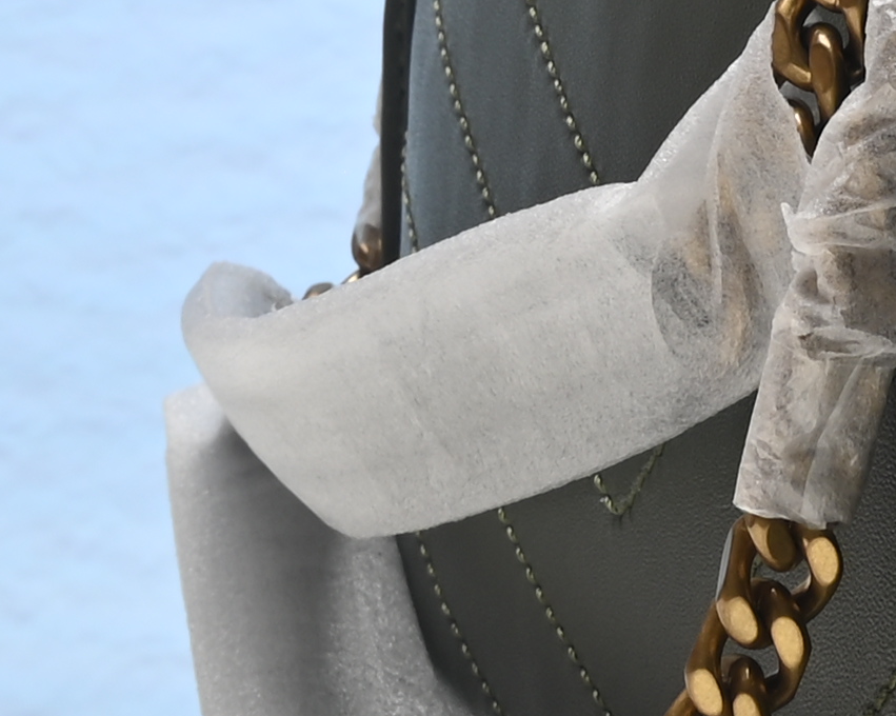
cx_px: 1828
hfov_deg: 7.2
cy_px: -330
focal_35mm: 259
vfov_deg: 5.9
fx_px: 6865
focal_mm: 39
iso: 100
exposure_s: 1/2.5
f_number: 16
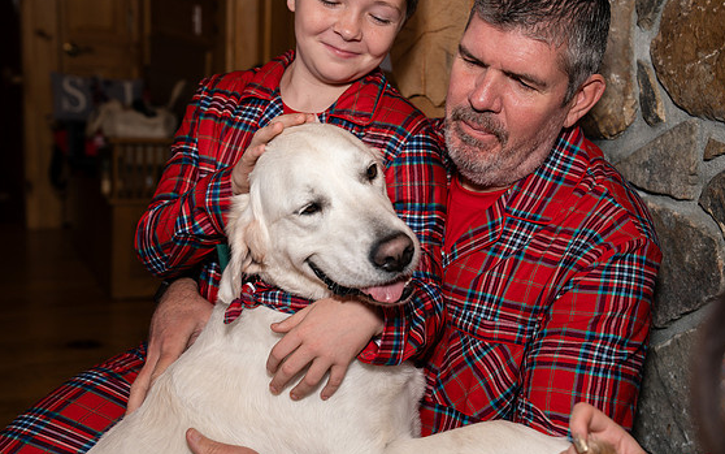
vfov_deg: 24.0
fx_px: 1067
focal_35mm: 54
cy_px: 232
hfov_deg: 37.5
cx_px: 351
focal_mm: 51
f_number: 4.5
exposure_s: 1/160
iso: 400
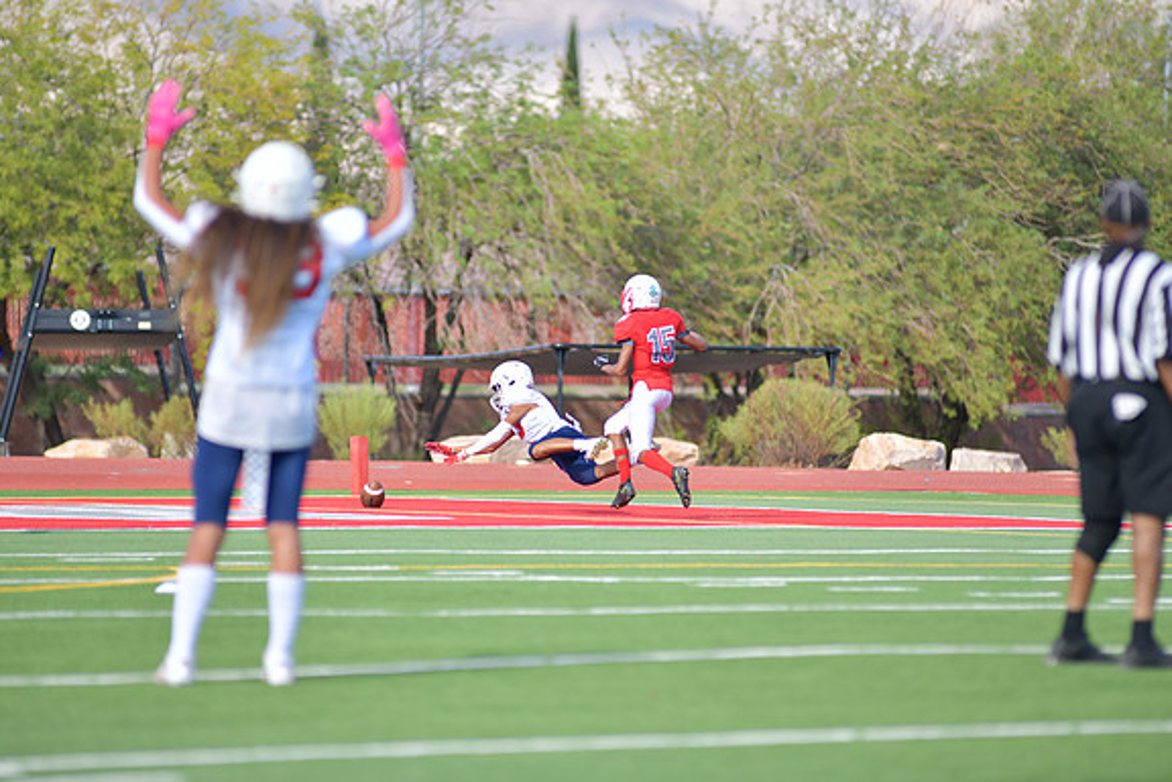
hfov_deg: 6.8
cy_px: 392
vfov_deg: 4.6
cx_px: 584
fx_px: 9831
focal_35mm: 302
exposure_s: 1/2000
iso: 250
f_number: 3.5
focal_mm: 300
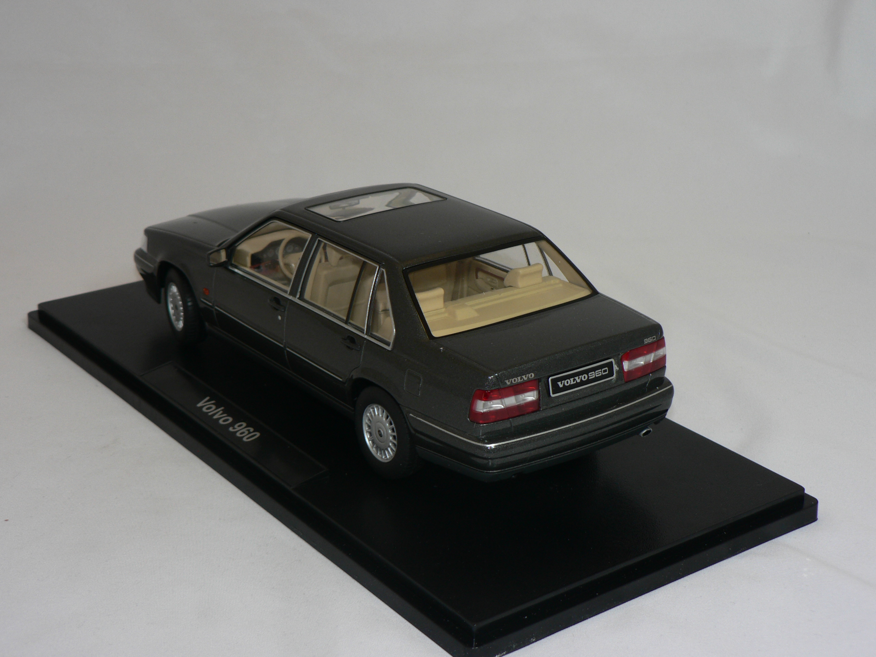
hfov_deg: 32.7
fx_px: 1493
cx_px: 438
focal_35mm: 59
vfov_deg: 24.8
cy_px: 328
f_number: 3.2
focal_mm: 9.8
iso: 80
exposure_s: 1/60
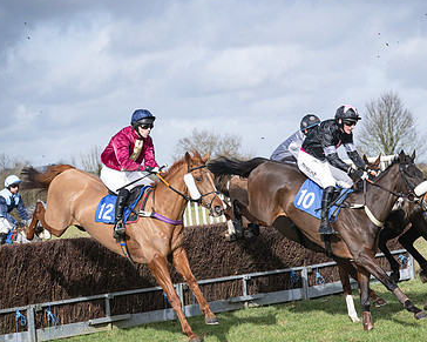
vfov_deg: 12.6
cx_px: 262
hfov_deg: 15.8
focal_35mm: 122
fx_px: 1541
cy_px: 212
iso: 400
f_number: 4
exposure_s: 1/4000
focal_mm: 70
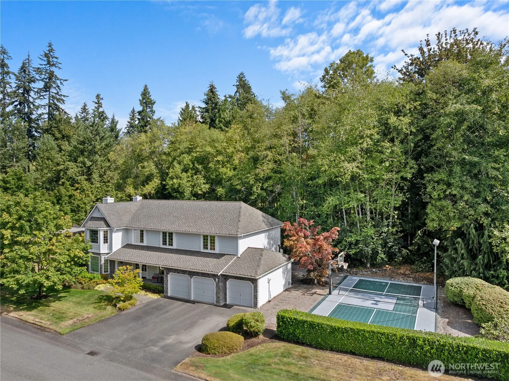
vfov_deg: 56.7
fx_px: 353
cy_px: 190
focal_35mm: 24
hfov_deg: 71.6
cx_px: 254
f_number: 2.8
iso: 130
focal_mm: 12.29
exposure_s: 1/1000
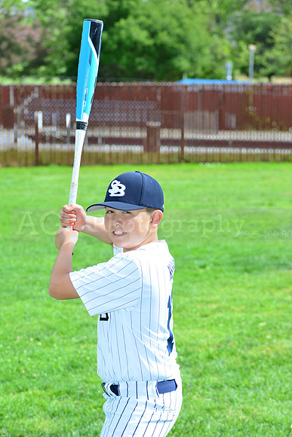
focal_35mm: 110
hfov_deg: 12.5
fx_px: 1337
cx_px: 146
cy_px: 218
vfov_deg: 18.6
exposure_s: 1/200
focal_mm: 110
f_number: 8
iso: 200
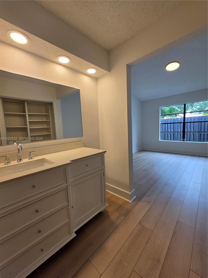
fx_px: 104
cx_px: 104
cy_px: 139
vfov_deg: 106.2
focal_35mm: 13
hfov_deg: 89.9
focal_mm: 2.2
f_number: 1.9
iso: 32
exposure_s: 1/120
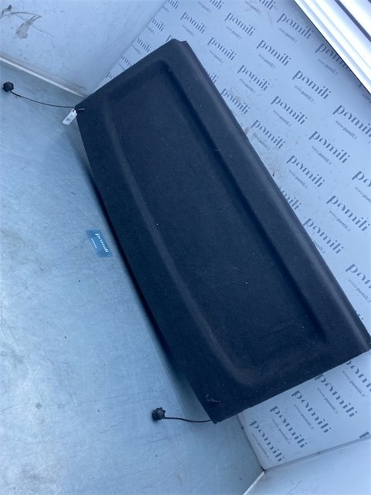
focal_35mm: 26
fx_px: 372
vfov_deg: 67.3
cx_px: 186
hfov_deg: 53.1
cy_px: 248
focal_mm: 4.25
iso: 32
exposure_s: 1/666
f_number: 1.8
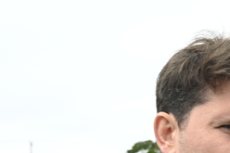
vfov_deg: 9.7
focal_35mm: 138
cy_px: 221
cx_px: 284
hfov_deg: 14.4
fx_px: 881
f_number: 6.3
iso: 200
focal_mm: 38
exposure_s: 1/125
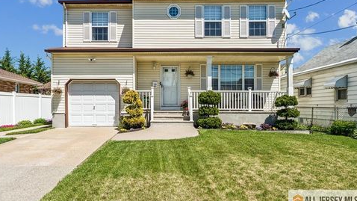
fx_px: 221
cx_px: 176
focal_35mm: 23
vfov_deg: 48.8
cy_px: 91
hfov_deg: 77.9
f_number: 22
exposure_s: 1/50
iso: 100
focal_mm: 21.3
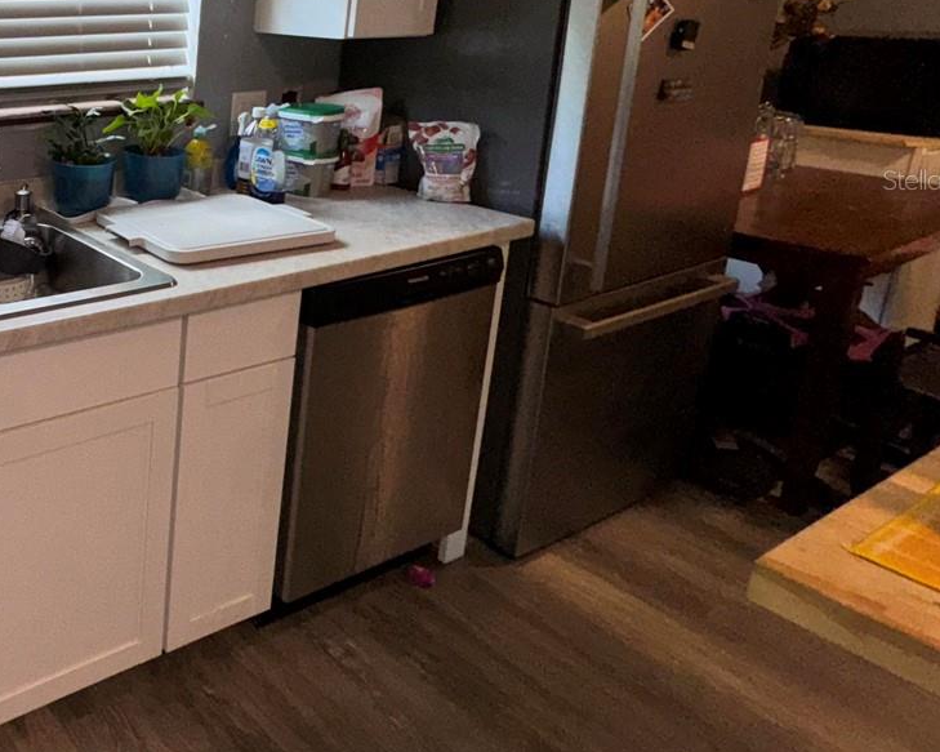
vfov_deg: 46.6
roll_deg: +0.2
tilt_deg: -14.1
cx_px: -27
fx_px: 834
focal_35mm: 30
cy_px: 179
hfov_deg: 47.4
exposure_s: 1/122
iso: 50
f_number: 2.2
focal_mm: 2.22
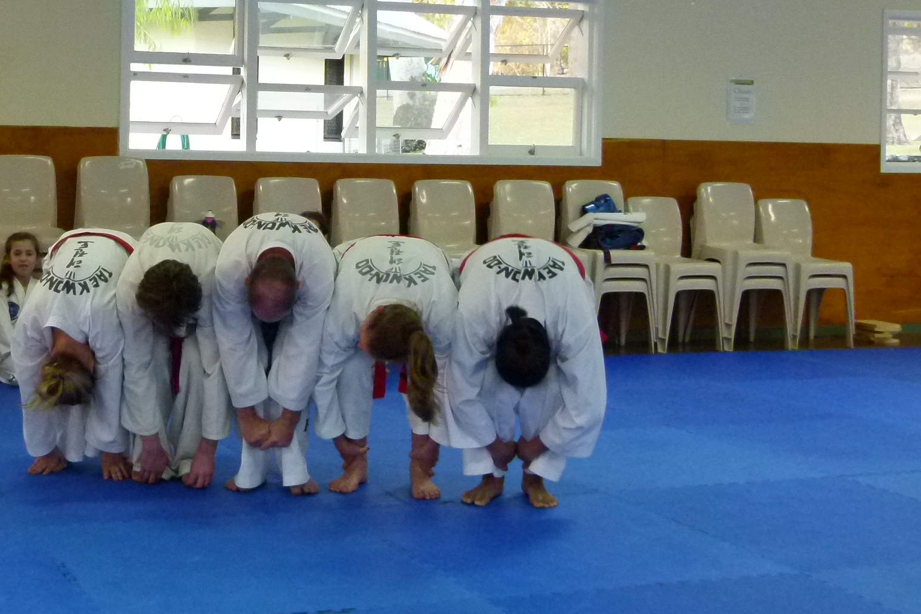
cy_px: 188
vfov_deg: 22.9
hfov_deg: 33.0
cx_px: 190
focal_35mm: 59
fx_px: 1509
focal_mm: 6.1
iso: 400
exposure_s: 1/30
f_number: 3
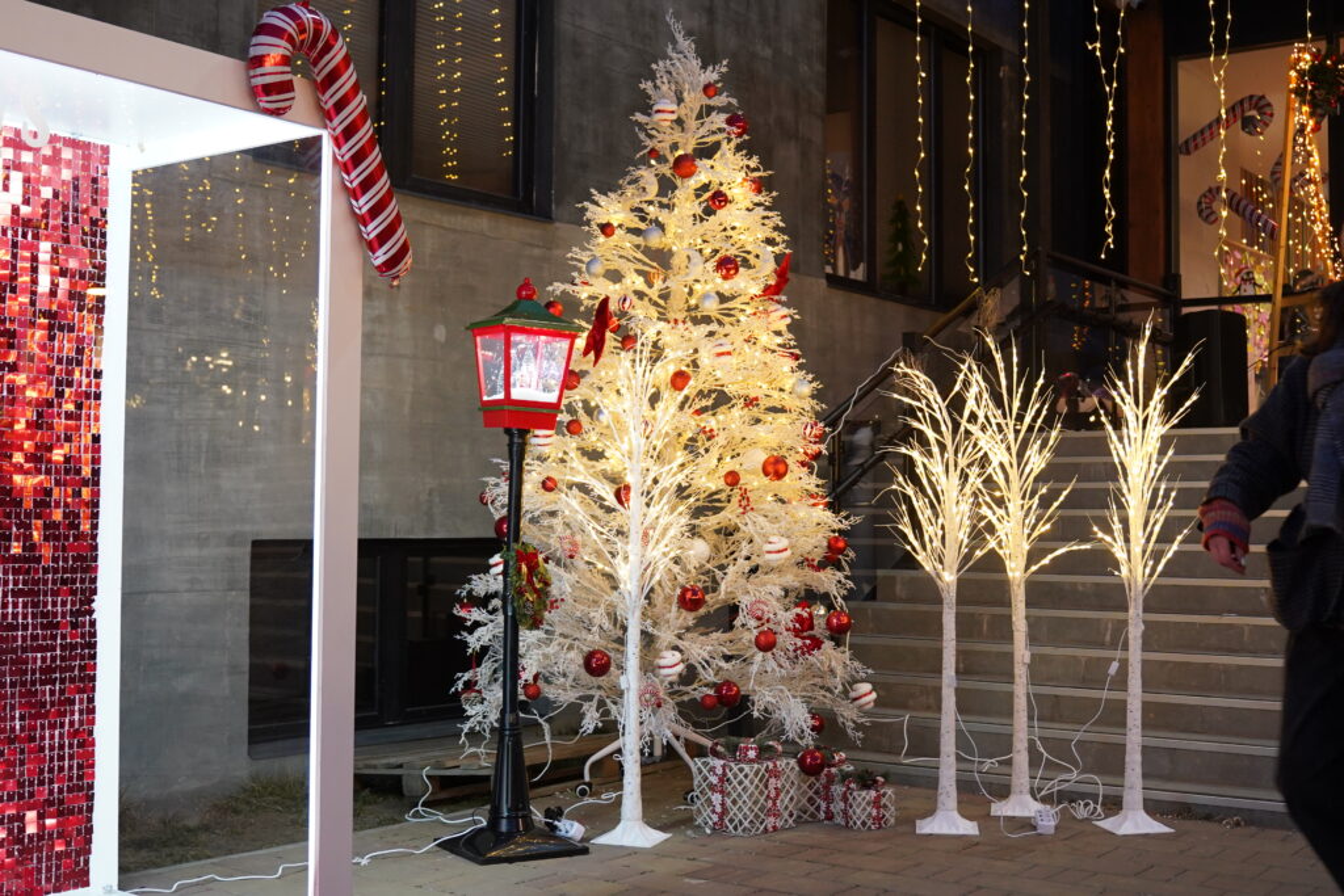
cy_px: 448
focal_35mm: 42
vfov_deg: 31.9
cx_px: 672
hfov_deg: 46.4
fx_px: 1568
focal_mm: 28
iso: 1600
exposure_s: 1/100
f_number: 2.8
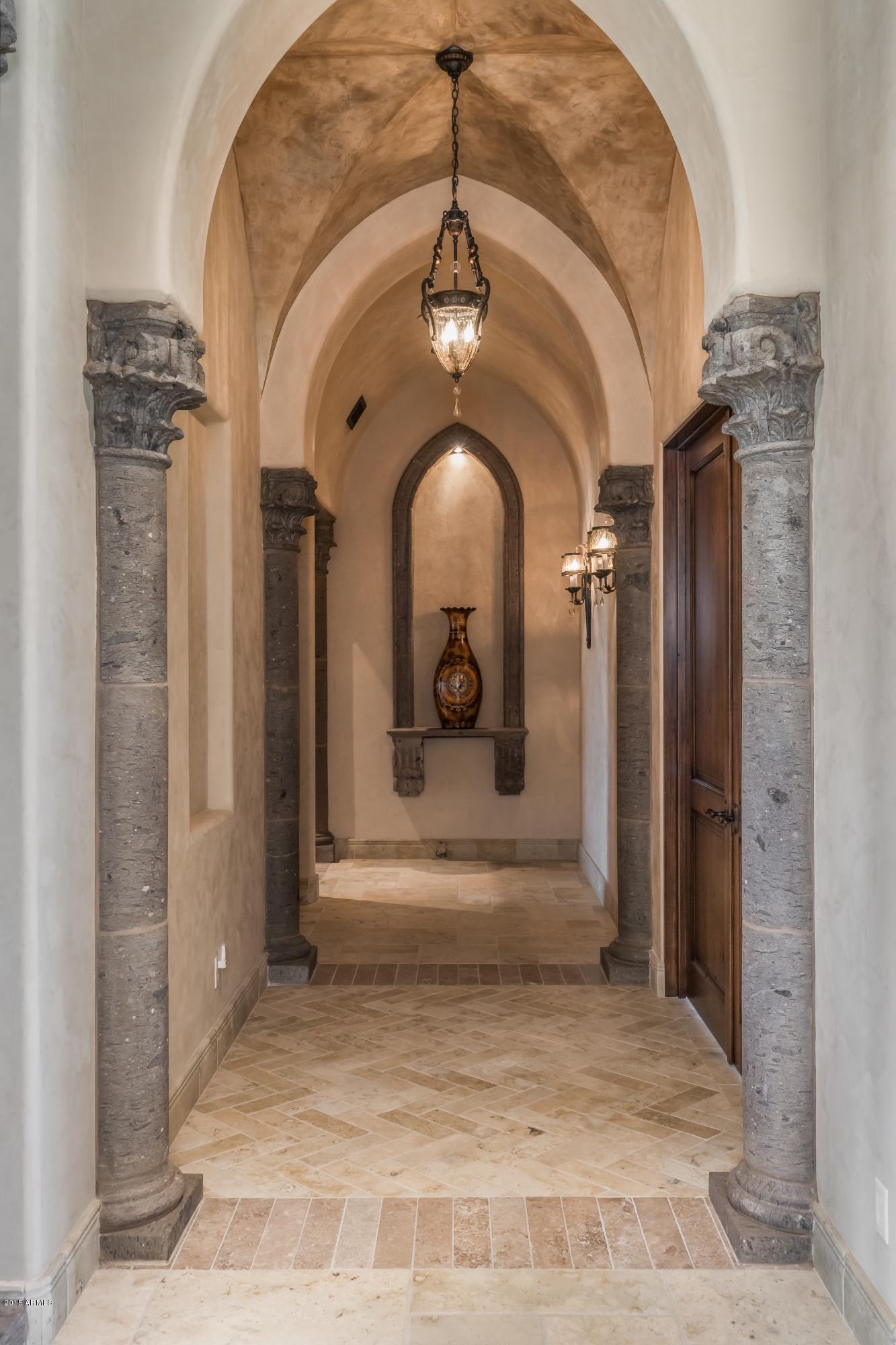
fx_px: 1120
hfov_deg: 43.6
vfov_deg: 61.9
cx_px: 448
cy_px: 672
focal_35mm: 30
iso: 1000
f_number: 8
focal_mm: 30
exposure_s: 1/8
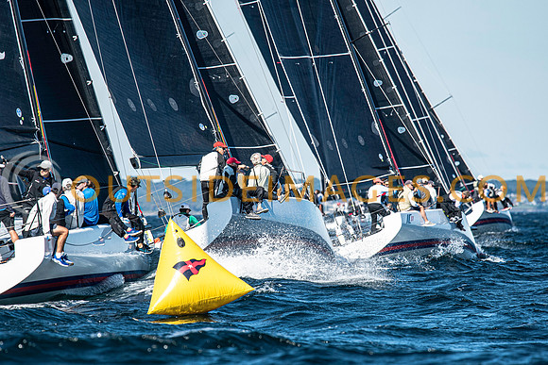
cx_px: 274
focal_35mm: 457
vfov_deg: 3.0
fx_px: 6955
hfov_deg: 4.5
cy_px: 182
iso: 320
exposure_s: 1/2000
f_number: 5
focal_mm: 300
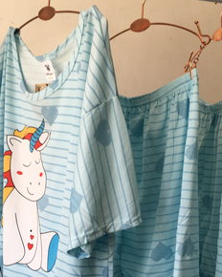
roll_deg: -3.5
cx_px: 130
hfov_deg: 29.1
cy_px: 177
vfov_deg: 35.7
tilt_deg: -3.5
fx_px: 427
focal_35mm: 52
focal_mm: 4.15
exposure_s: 1/50
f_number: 2.2
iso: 32
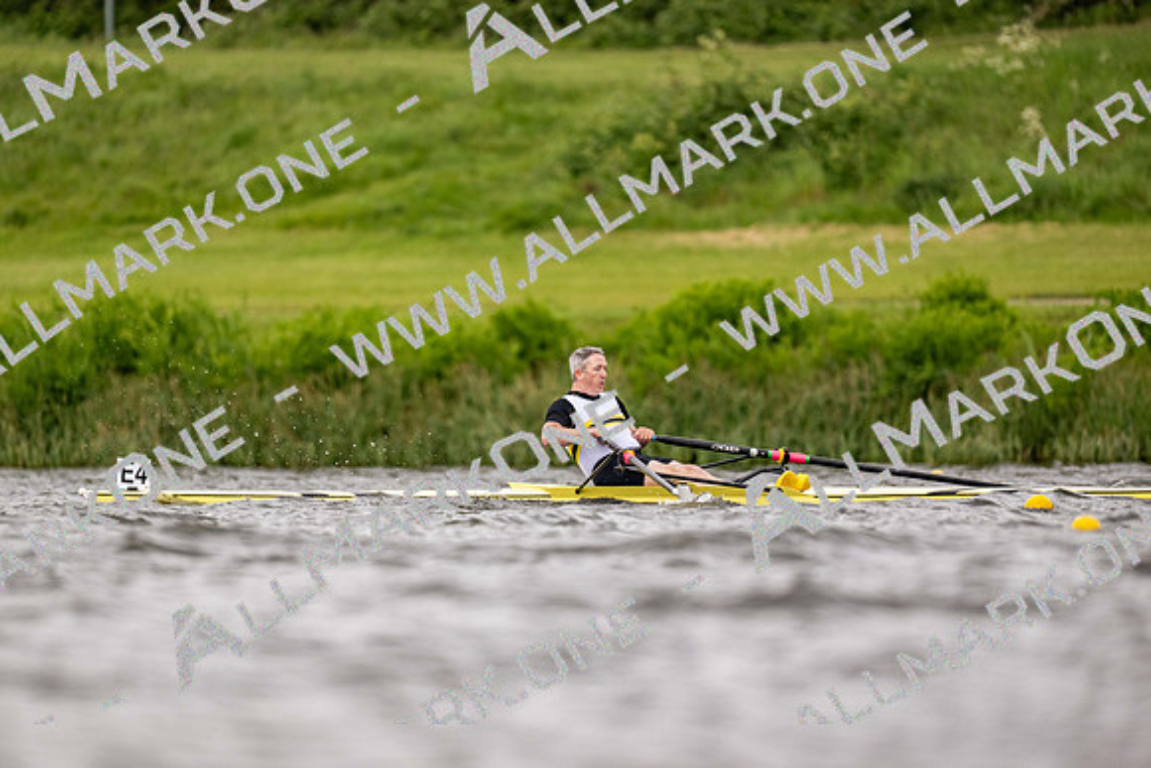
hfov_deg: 3.4
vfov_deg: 2.3
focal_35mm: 600
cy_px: 384
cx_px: 576
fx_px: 19187
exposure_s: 1/2500
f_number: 4
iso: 800
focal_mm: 600
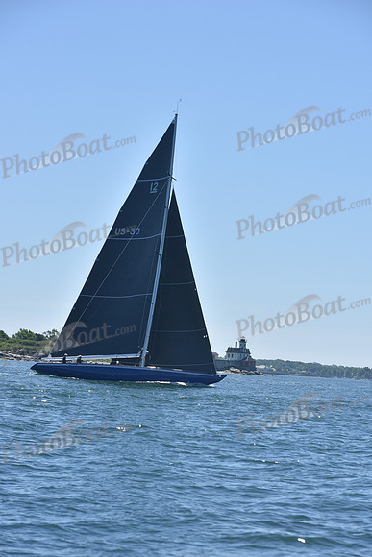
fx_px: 1890
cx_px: 186
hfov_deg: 11.2
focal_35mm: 122
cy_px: 278
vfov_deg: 16.8
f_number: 8
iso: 200
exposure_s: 1/1000
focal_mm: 122
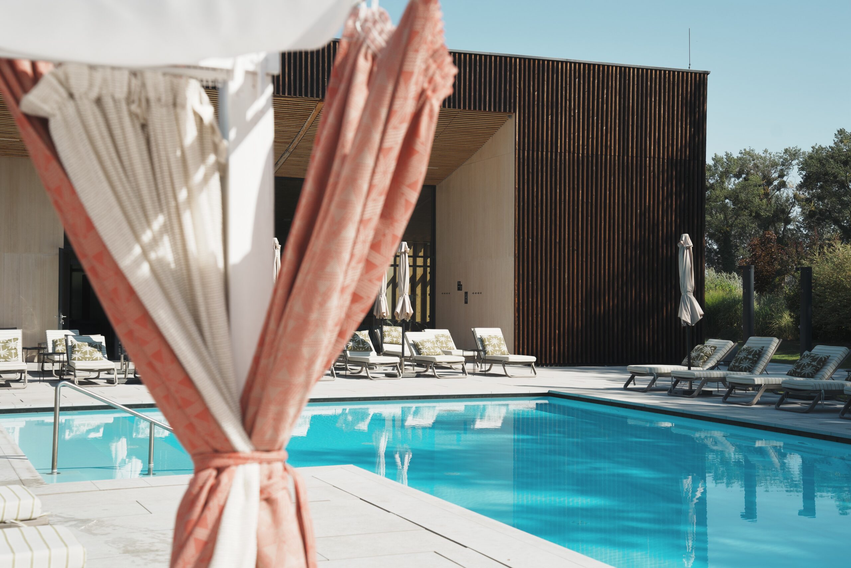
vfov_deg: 27.5
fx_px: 1158
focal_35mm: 49
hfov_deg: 40.3
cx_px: 426
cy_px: 284
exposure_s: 1/500
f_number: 5.6
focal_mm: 49
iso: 100
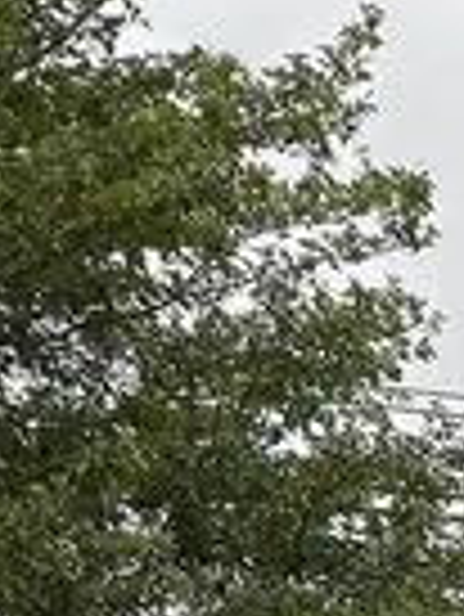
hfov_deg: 9.3
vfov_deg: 11.6
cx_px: 1212
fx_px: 2480
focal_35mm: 139
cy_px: 1482
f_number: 1.5
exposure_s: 1/581
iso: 50
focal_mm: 5.7
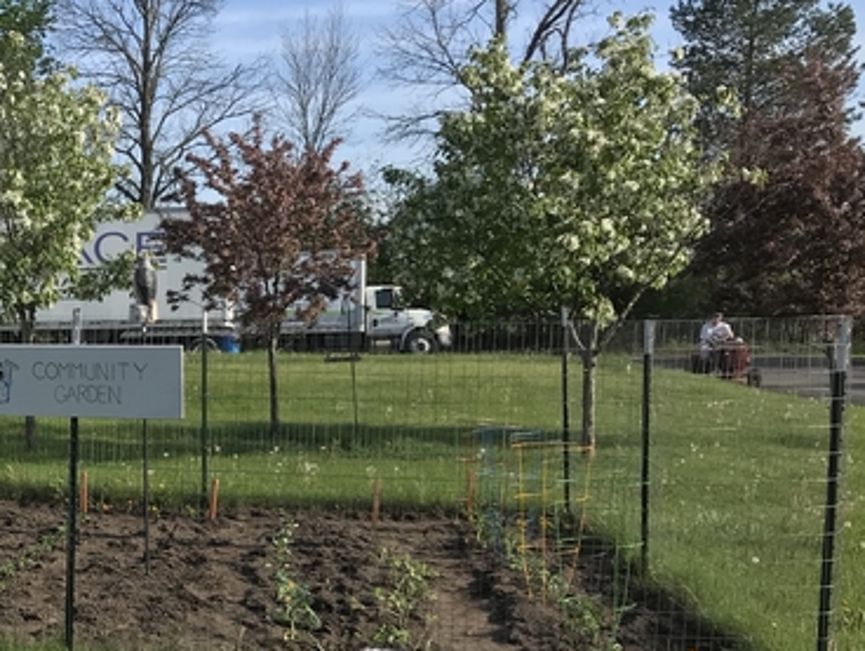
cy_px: 544
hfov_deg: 31.1
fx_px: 1426
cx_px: -9
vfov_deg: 25.2
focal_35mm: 57
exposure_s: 1/1473
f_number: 1.8
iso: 20
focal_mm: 3.99
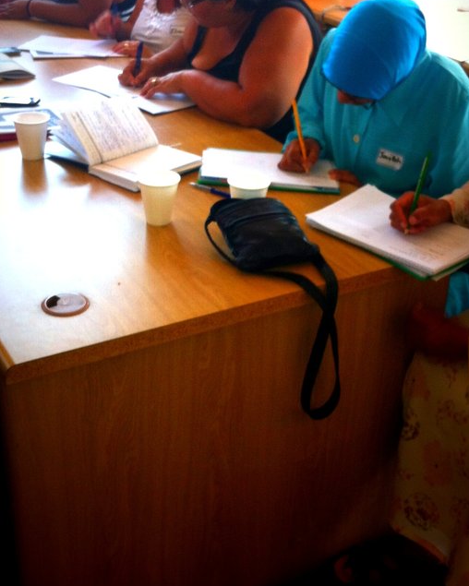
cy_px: 230
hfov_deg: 27.6
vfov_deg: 34.0
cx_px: 235
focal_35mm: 55
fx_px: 954
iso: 80
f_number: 2.8
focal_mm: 3.85
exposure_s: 1/16
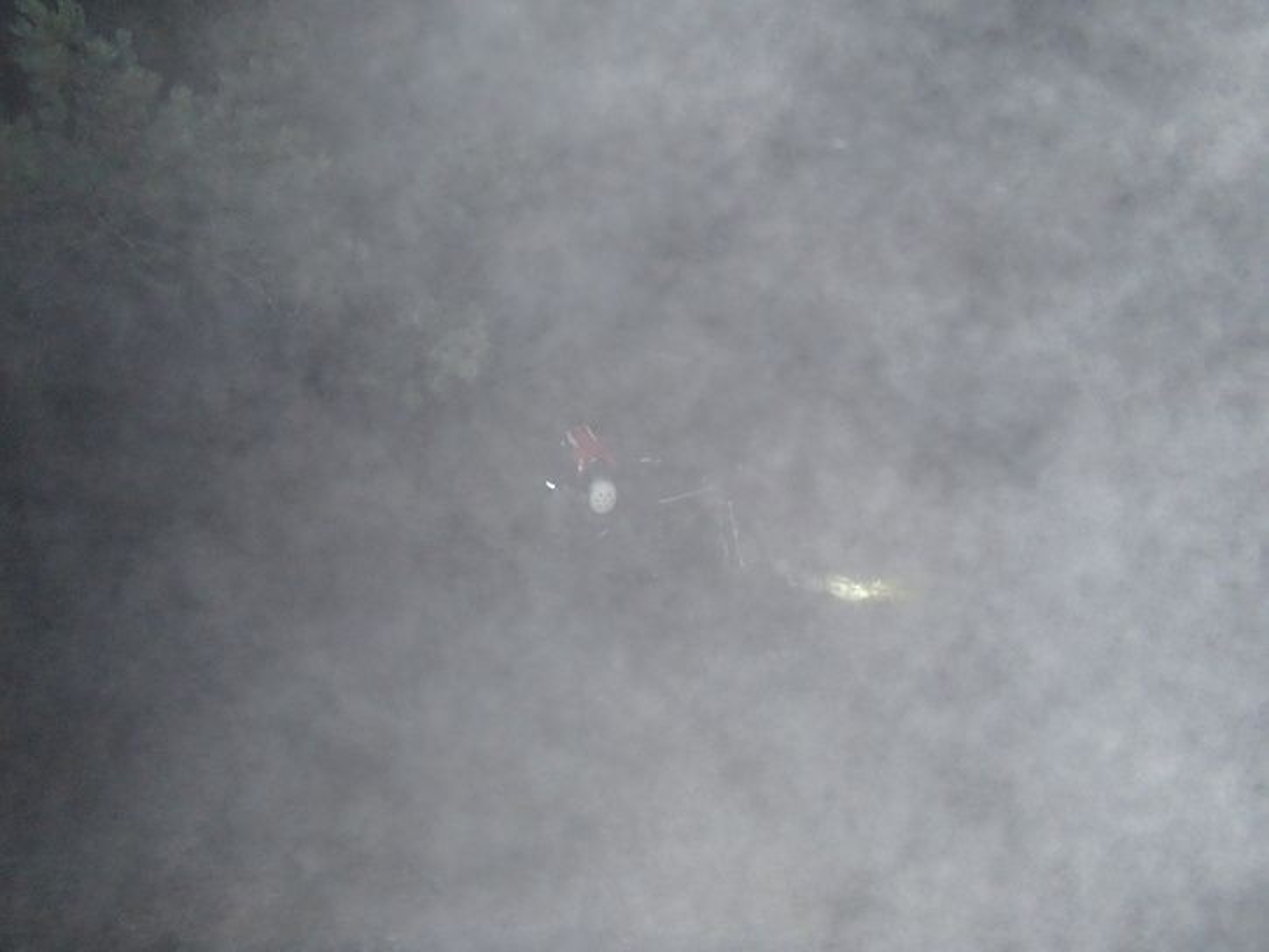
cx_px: 634
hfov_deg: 63.4
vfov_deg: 49.8
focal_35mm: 28
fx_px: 1027
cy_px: 476
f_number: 3.9
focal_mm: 5
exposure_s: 1/30
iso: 400
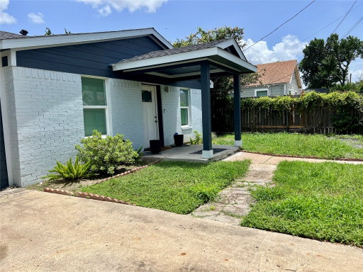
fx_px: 273
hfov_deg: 67.3
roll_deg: +3.2
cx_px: 182
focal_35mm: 26
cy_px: 136
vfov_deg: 53.1
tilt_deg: -5.5
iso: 50
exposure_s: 1/4630
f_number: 1.5
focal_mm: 5.7
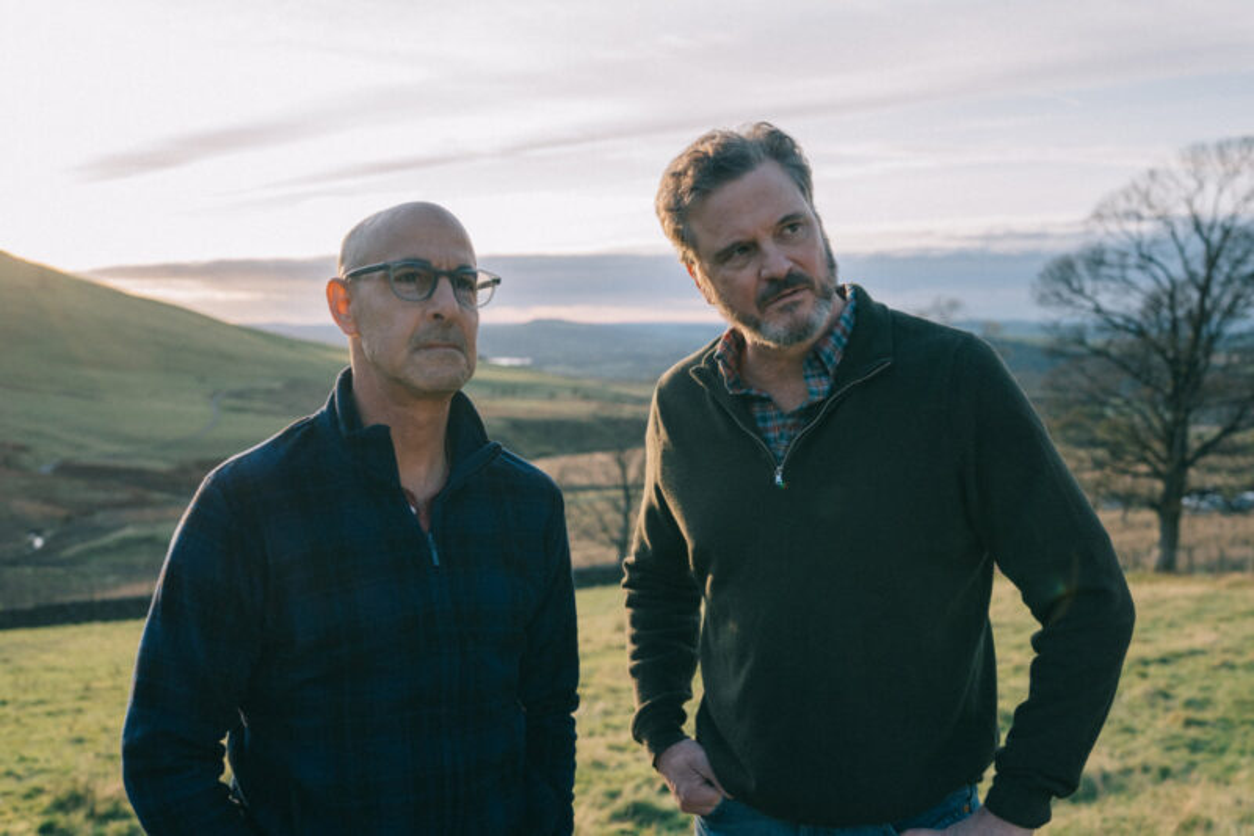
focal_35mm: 35
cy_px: 418
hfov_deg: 54.4
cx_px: 627
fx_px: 1219
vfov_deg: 37.8
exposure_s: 1/1250
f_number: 3.5
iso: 800
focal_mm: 35
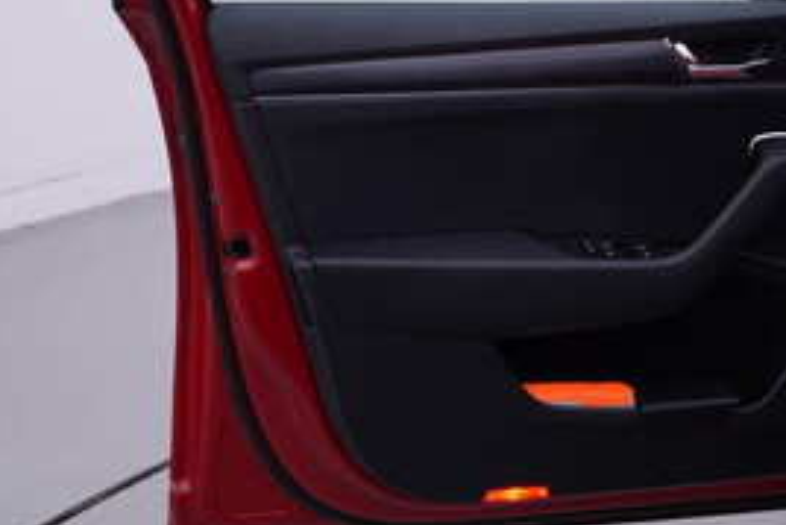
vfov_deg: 18.3
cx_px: 466
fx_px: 1616
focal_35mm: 74
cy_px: 110
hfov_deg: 27.3
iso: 125
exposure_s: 1/80
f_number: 4
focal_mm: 24
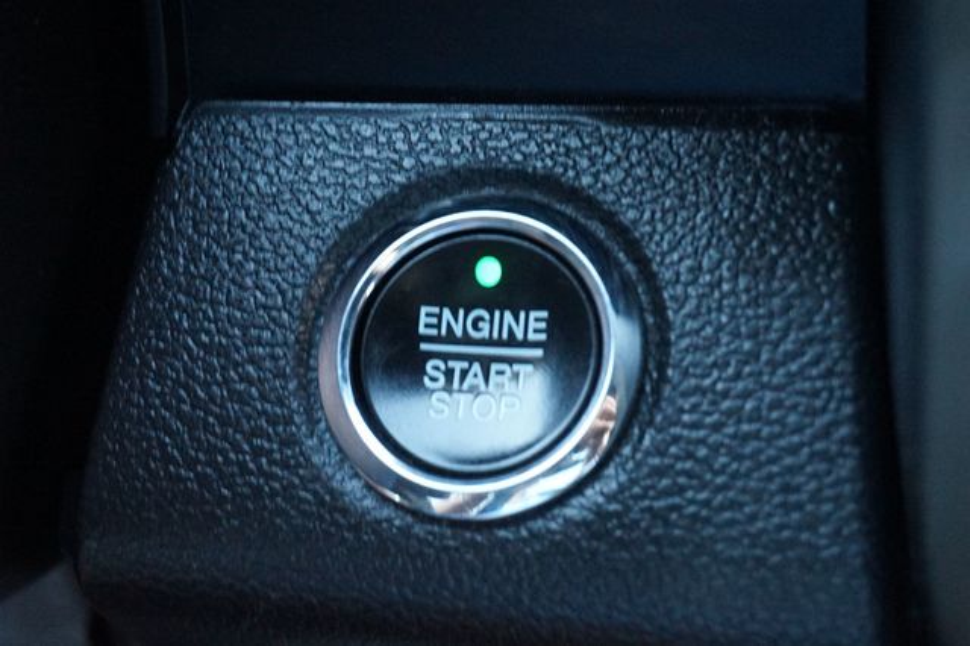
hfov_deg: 31.9
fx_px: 1697
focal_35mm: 63
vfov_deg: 21.5
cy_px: 323
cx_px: 485
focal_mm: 42
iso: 3200
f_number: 5.6
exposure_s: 1/40
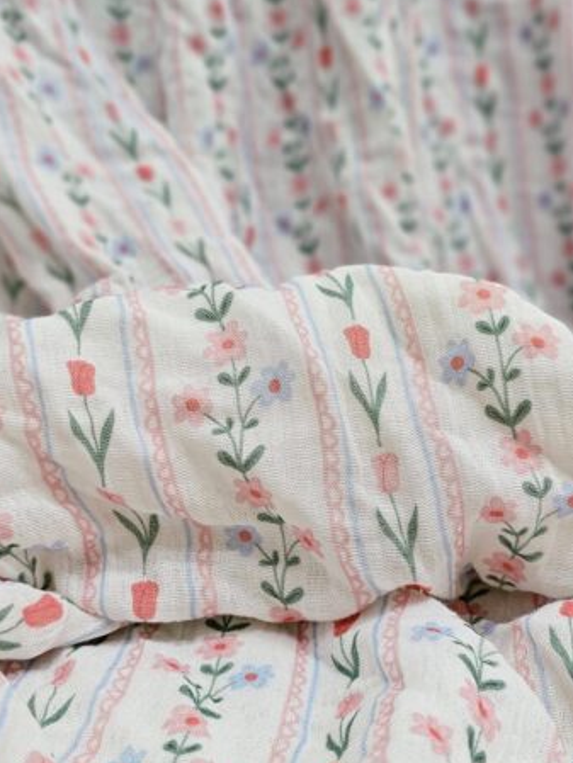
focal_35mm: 41
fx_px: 904
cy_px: 427
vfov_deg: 45.7
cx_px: 306
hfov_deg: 35.1
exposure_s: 1/101
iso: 64
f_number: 1.7
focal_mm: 6.3
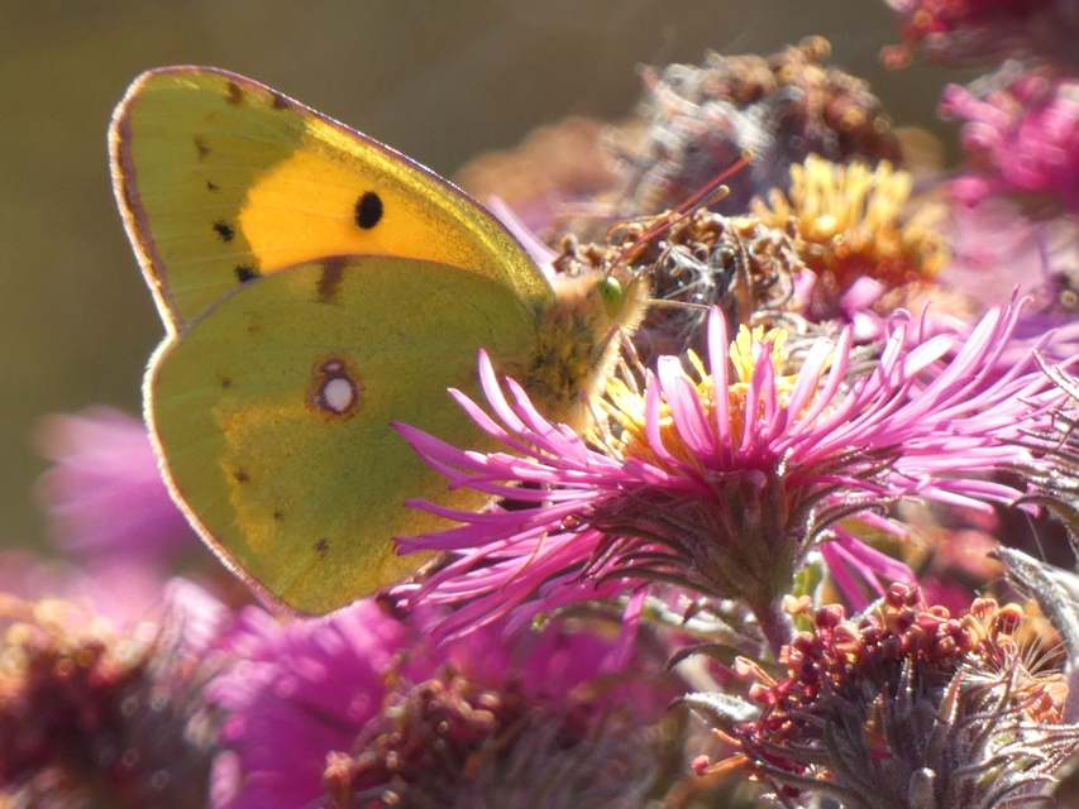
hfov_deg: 3.1
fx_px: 20014
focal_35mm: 642
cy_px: 404
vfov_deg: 2.3
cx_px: 540
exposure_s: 1/125
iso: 125
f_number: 5.6
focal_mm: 115
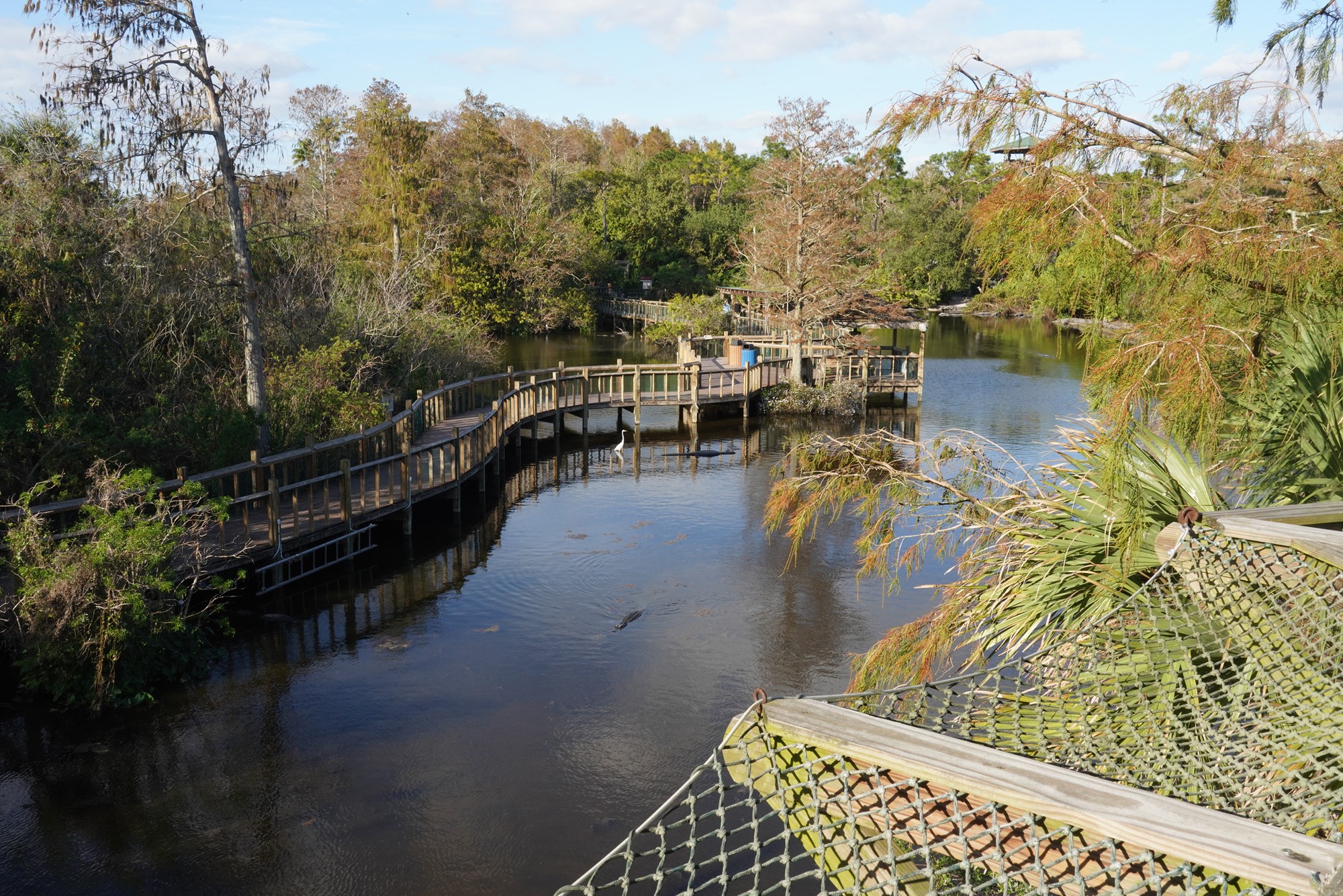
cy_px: 448
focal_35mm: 33
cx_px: 672
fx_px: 1231
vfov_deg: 40.0
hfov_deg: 57.2
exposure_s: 1/100
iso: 640
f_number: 25
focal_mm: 33
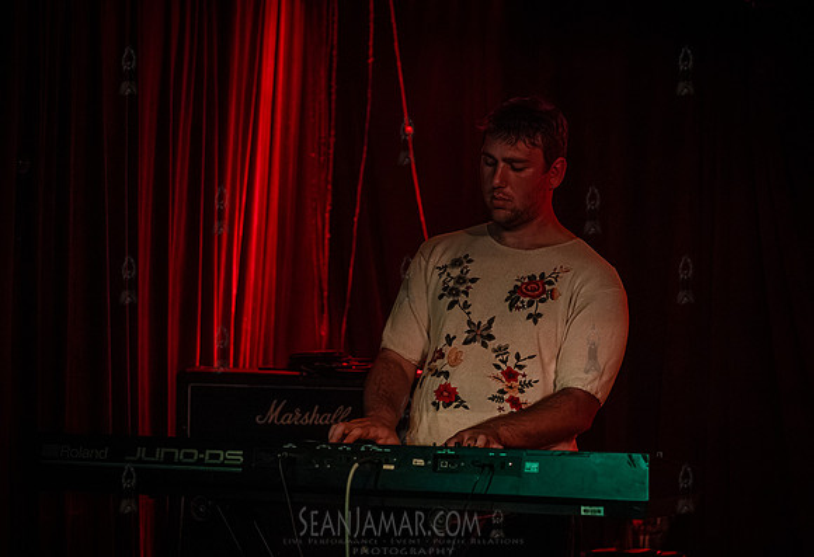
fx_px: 2183
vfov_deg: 14.5
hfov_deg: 21.1
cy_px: 278
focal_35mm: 96
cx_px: 396
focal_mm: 94
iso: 16000
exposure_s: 1/250
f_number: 3.2
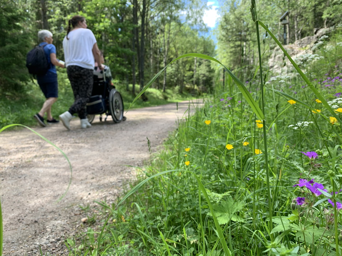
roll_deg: +1.4
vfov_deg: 53.1
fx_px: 257
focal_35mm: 26
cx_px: 171
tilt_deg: -5.8
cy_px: 128
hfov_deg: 67.3
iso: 25
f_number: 1.8
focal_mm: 4.25
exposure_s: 1/143
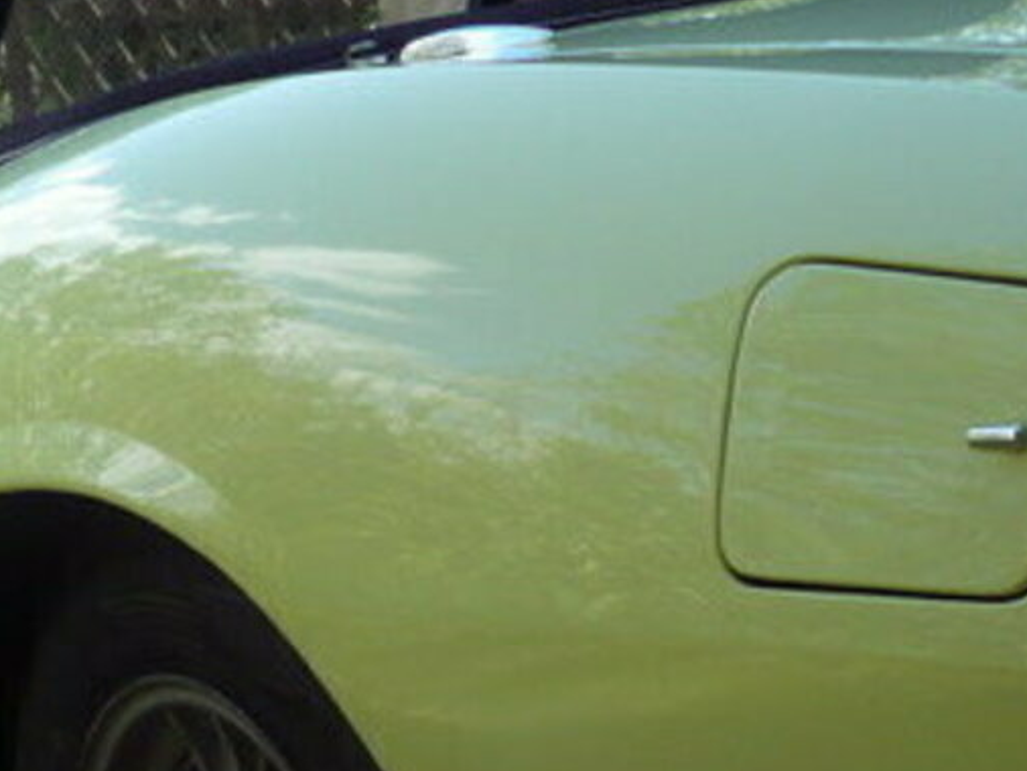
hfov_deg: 23.1
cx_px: 173
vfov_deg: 17.7
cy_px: 584
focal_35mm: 83
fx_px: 2464
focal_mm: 5.8
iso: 100
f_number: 2.8
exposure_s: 1/250
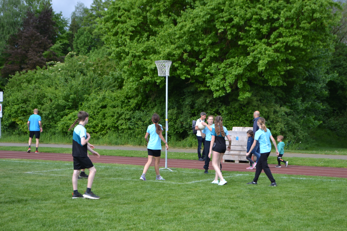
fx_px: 694
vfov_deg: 18.9
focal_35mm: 72
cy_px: 116
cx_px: 174
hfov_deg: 28.1
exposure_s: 1/125
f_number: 5.6
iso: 100
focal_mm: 48
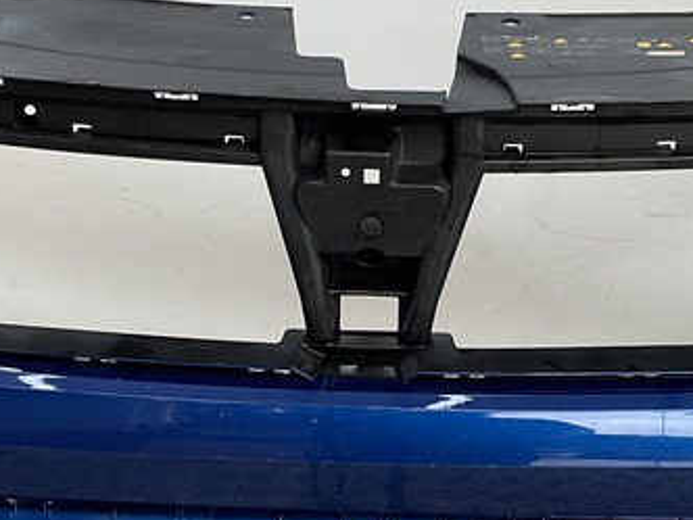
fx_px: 1762
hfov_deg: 22.2
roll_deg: -1.4
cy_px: 288
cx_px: 384
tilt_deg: -4.8
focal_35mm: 88
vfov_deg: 16.8
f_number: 1.8
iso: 16
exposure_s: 1/162
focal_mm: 3
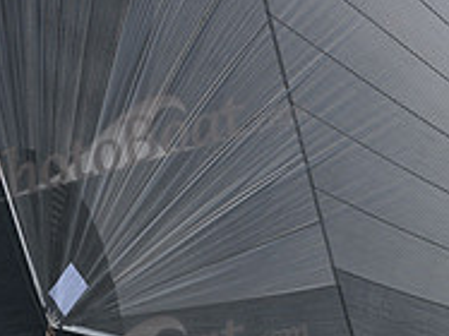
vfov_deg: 7.0
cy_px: 457
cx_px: 435
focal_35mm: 209
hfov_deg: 9.4
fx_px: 2709
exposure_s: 1/1000
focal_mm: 70
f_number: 9
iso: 250
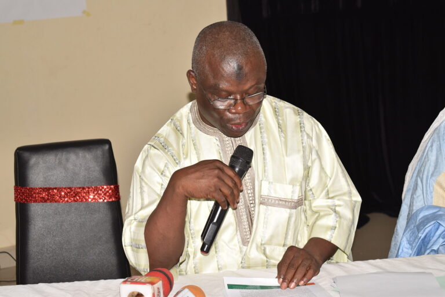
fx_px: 890
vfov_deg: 19.0
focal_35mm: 72
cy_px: 148
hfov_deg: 28.1
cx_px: 222
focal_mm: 48
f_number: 5.6
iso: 200
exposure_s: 1/100
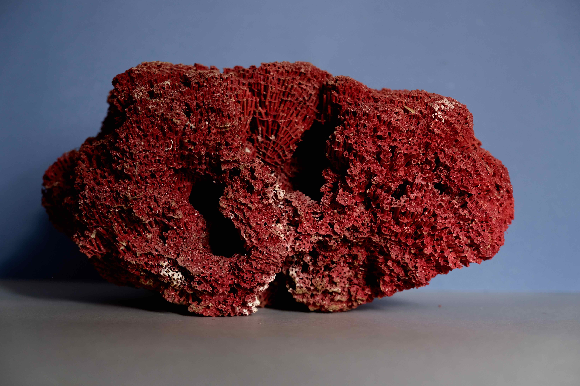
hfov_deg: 35.6
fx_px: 902
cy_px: 193
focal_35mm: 56
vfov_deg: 24.2
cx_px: 290
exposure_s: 1/60
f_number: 3.6
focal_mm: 37.4
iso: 640
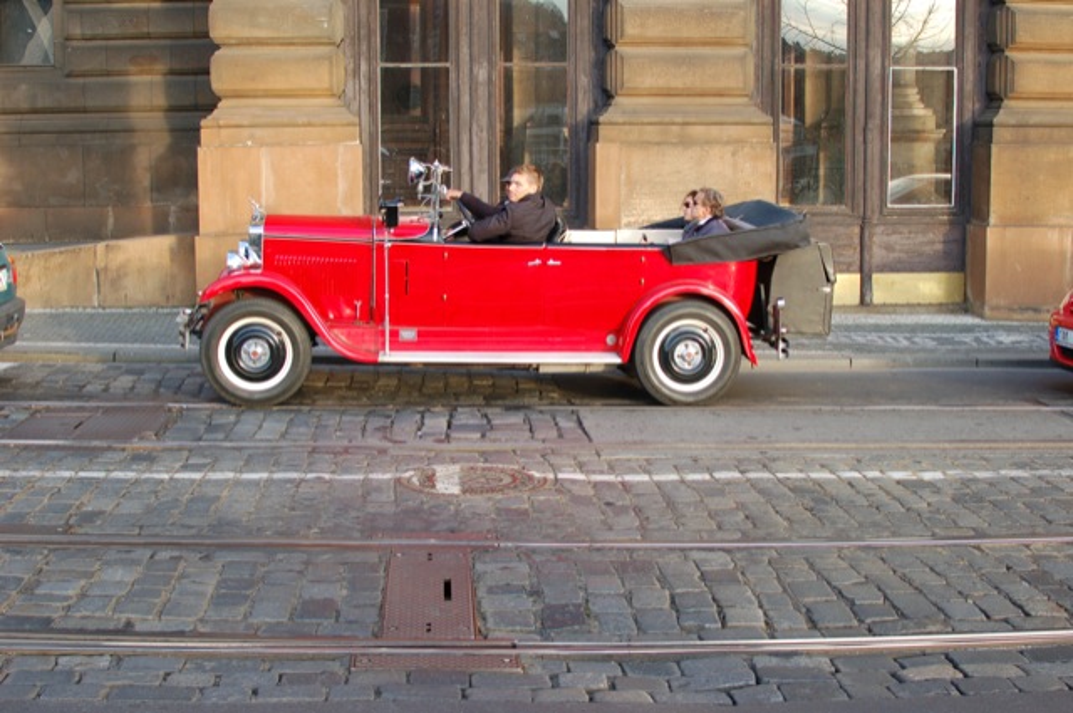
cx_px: 536
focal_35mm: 52
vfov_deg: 25.7
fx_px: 1563
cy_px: 356
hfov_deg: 37.9
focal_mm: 35
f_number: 6.3
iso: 400
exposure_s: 1/160
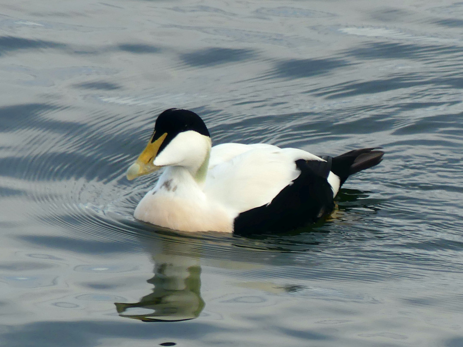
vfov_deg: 1.2
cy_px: 174
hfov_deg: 1.7
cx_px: 232
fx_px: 16049
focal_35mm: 1200
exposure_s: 1/250
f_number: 3.5
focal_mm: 108
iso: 100
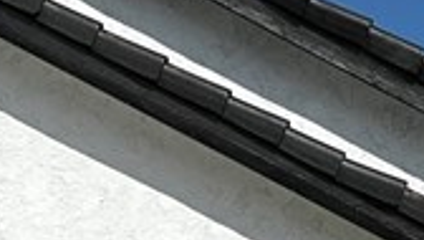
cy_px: 531
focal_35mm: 159
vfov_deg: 7.3
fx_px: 1790
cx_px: 285
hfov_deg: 13.5
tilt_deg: +1.6
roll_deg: -0.9
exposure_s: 1/7576
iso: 80
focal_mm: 6.86
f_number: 1.78
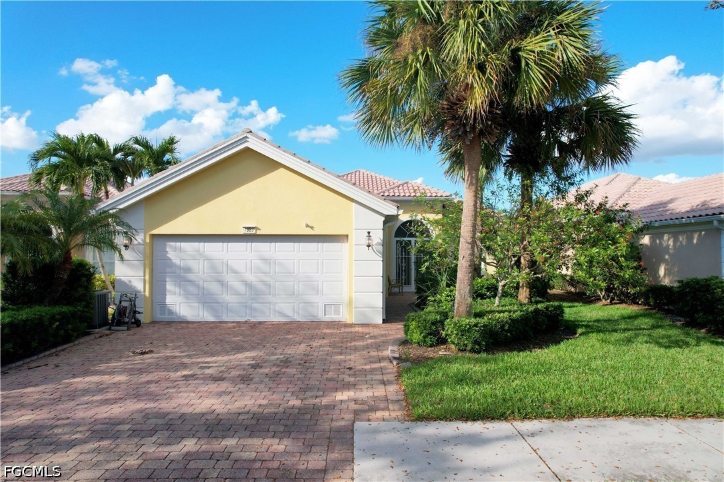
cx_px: 362
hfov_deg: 78.6
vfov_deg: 57.2
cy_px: 241
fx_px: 442
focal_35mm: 22
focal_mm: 8.38
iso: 130
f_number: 2.8
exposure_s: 1/1600
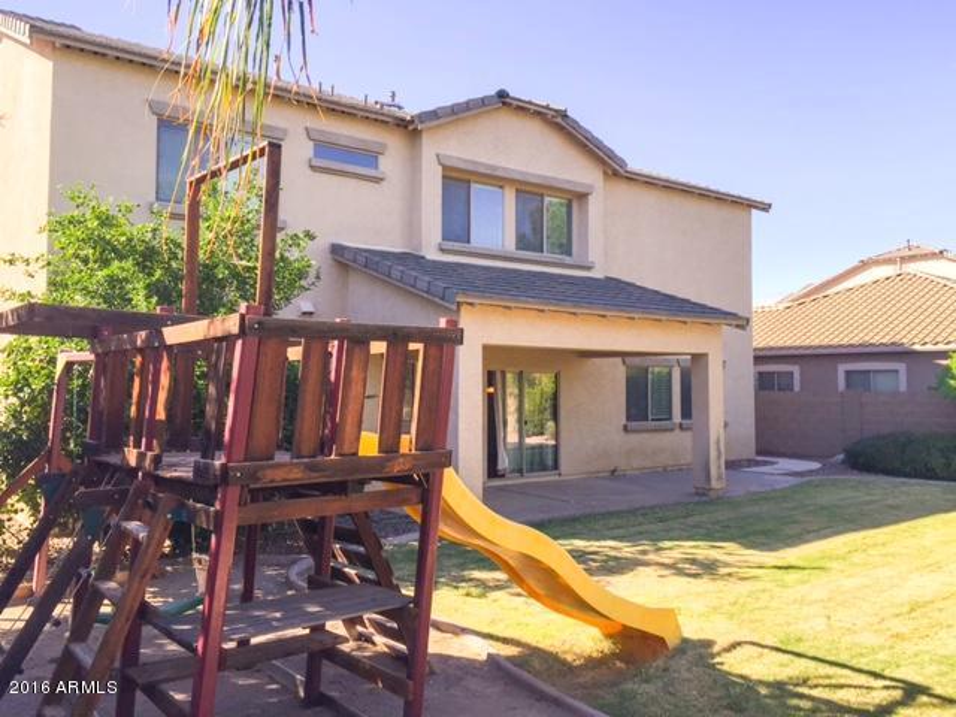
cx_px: 478
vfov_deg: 48.2
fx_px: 801
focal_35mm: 29
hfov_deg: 61.7
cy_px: 358
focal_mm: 4.15
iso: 32
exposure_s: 1/898
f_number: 2.2
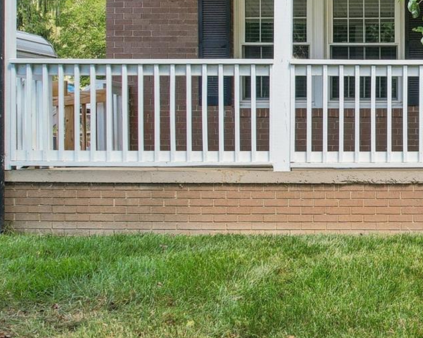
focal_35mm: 67
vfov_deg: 22.6
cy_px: 83
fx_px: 839
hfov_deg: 26.1
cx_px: 465
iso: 100
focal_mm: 8.4
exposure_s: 1/50
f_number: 2.8
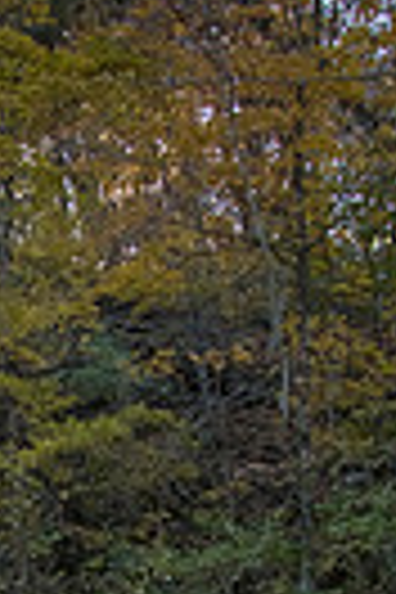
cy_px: 868
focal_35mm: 82
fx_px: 1353
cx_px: -58
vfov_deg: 21.2
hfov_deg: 16.1
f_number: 13
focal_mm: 24
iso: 800
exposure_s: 1/60
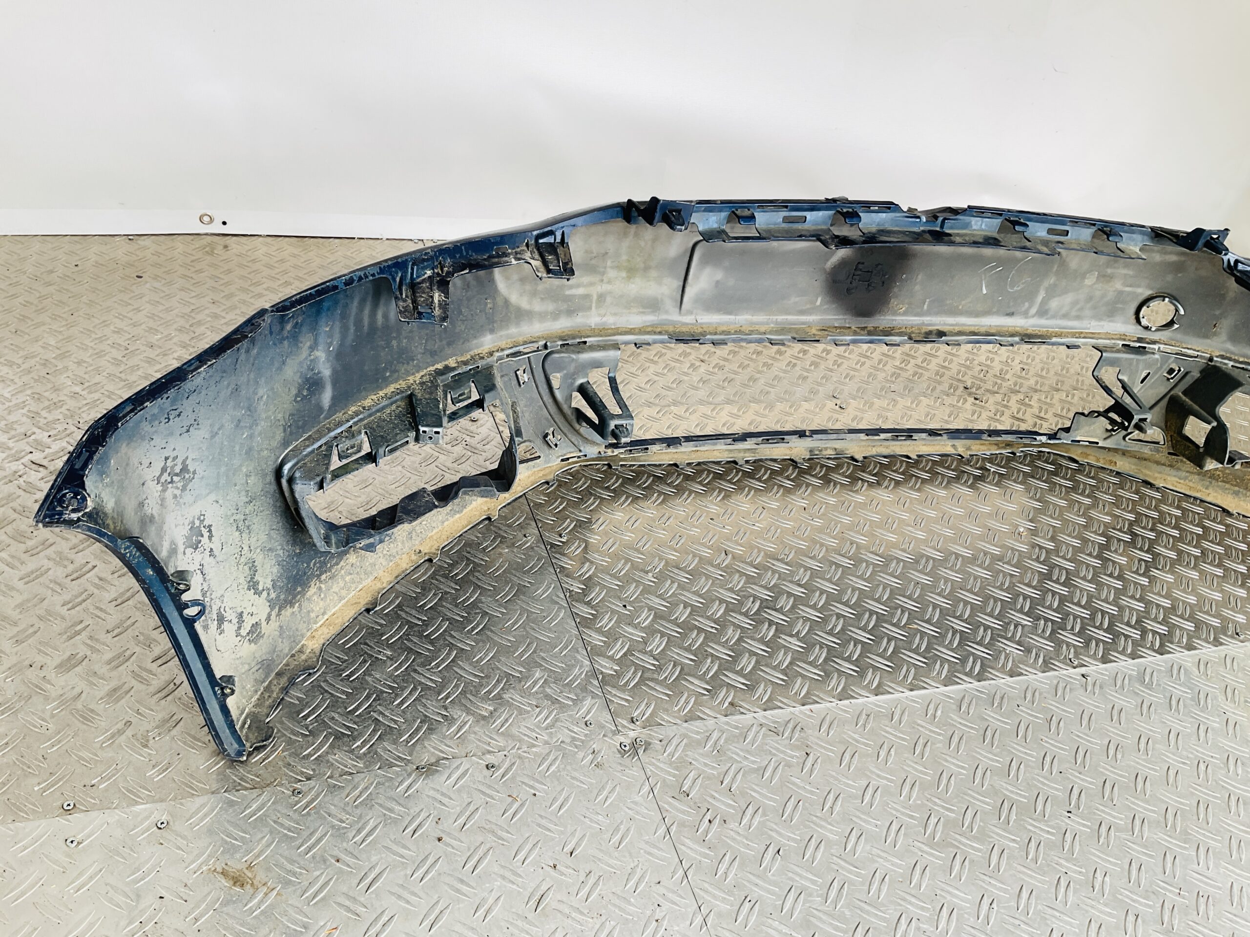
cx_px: 625
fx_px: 1047
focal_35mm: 29
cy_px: 468
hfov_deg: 61.7
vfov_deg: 48.2
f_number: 1.8
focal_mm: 3
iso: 16
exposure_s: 1/122
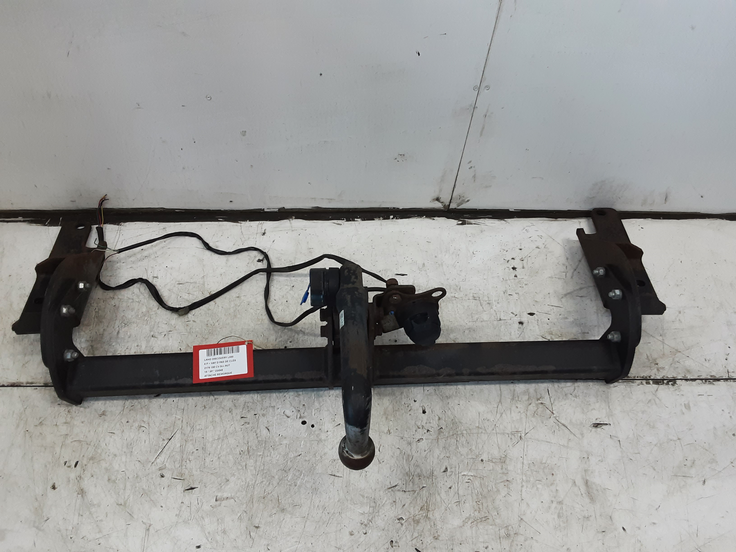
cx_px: 368
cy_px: 276
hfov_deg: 65.3
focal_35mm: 27
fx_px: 574
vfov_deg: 51.4
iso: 100
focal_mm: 2.91
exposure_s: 1/50
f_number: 1.9
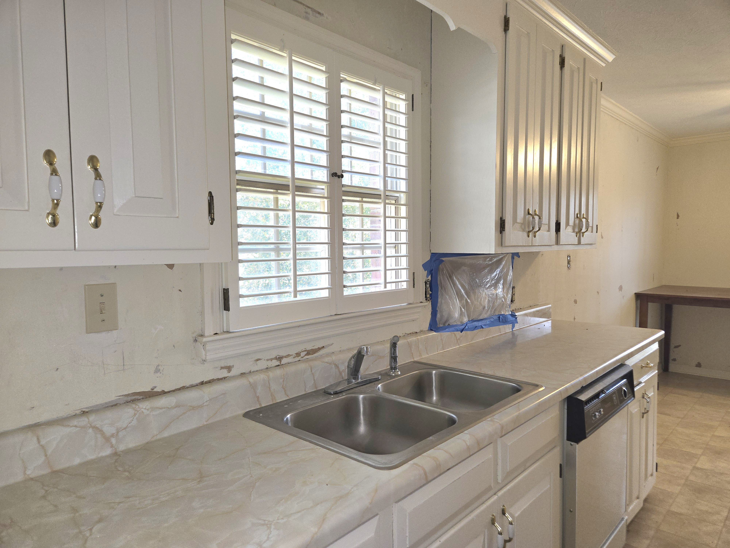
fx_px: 485
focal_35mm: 23
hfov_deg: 73.9
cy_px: 274
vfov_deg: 58.9
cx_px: 365
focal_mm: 5.4
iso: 80
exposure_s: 1/60.2
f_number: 1.8
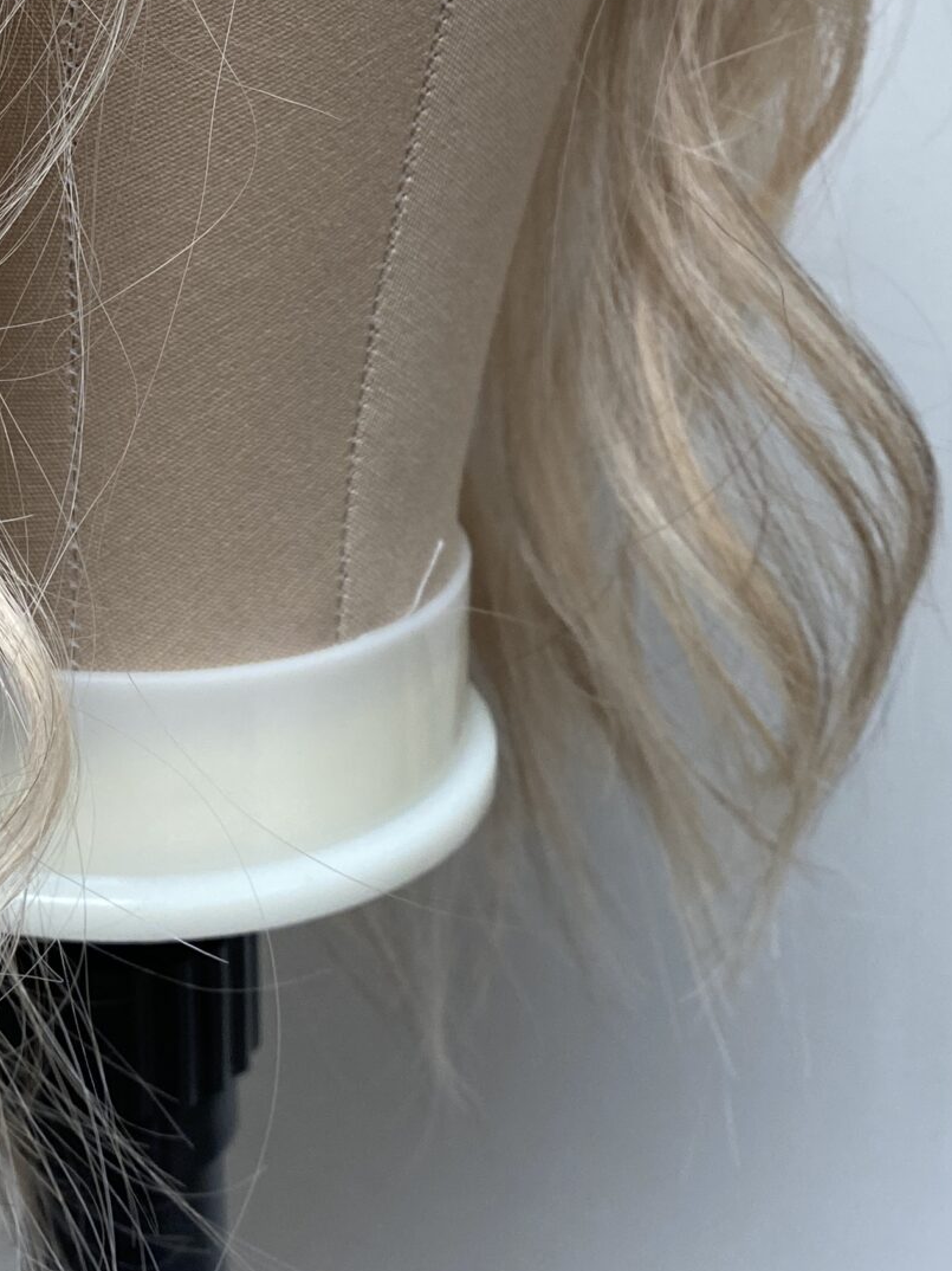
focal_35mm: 62
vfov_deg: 29.6
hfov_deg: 22.9
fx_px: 2274
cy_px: 77
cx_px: 51
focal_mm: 4.25
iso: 125
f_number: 1.8
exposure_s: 1/121
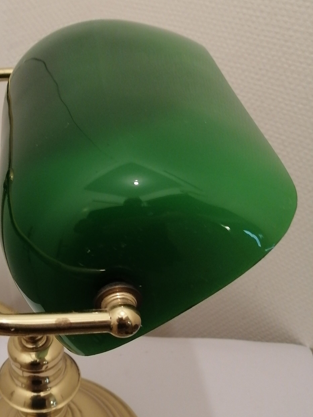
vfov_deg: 39.6
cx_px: 25
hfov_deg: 28.9
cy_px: 227
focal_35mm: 48
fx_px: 579
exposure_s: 1/33.3
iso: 250
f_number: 1.8
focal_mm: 3.96
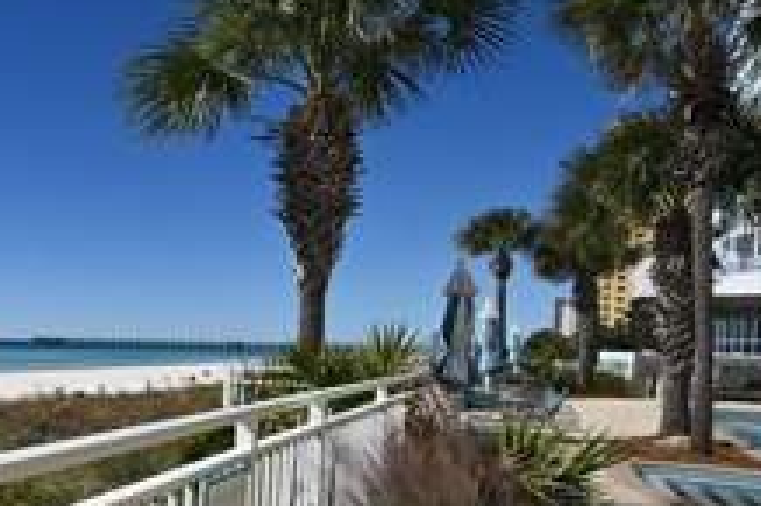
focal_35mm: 33
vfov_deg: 39.3
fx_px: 697
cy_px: 351
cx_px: -28
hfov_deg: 46.2
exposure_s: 1/500
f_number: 8
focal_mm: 10
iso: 100
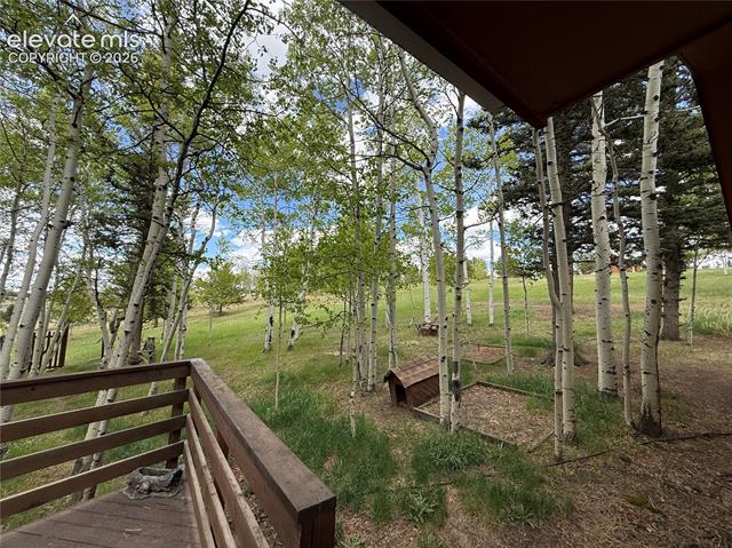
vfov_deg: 85.6
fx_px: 296
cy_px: 274
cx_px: 366
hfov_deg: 102.1
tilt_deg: +7.4
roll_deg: -1.9
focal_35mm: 14
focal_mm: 2.22
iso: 64
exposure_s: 1/644
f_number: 2.2
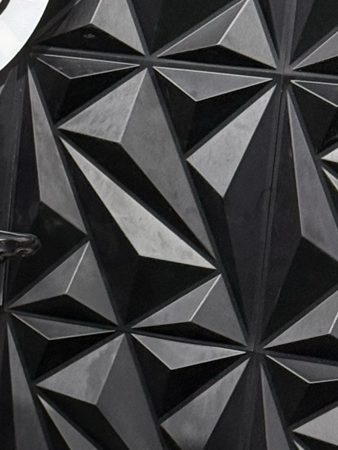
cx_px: -230
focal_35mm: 202
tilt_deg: -11.4
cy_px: 342
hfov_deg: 7.2
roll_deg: -4.5
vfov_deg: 9.8
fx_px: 2629
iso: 200
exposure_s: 1/60
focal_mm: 6.76
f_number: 1.78
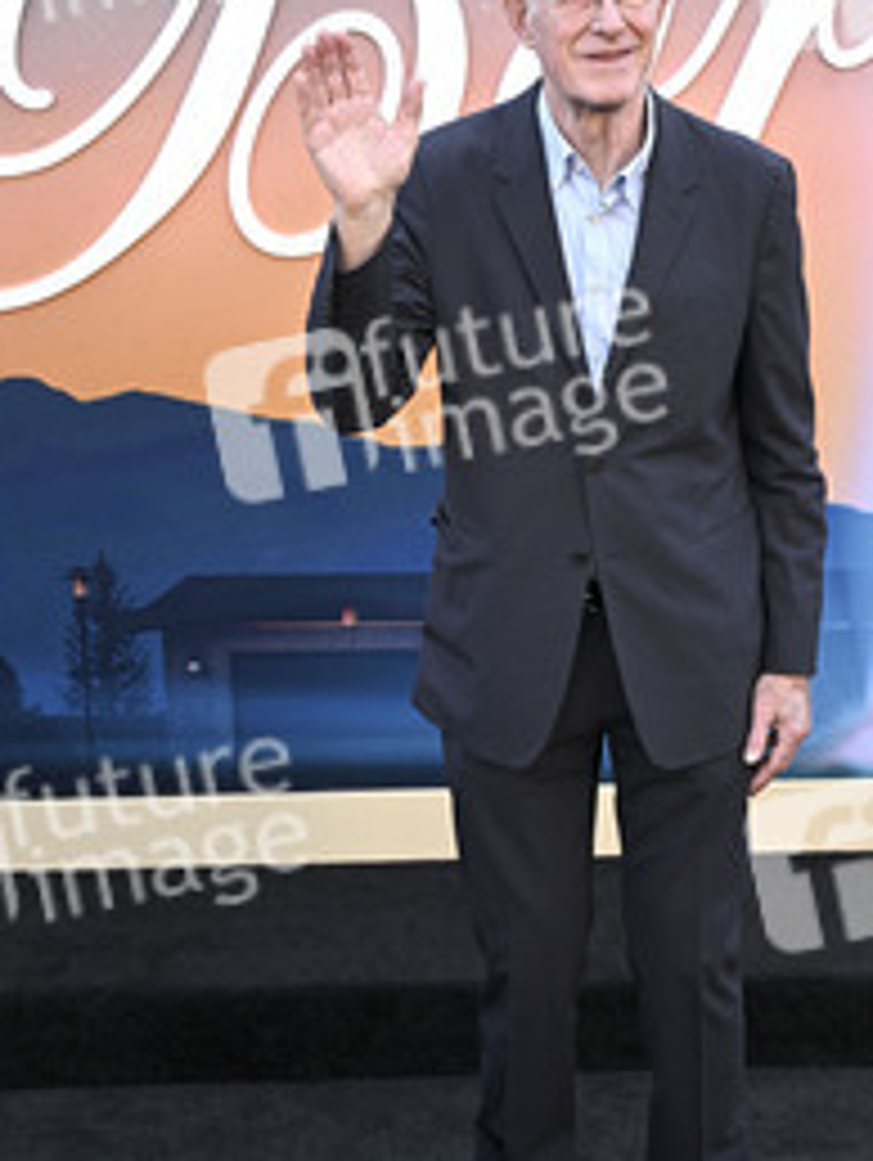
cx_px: 567
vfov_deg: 28.9
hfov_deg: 21.9
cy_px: 621
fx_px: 2249
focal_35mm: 67
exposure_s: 1/320
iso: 800
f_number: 7.1
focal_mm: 45
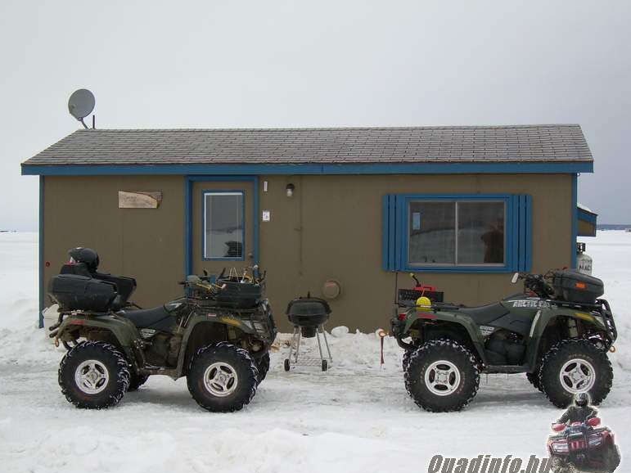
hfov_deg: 34.9
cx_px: 307
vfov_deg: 26.6
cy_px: 245
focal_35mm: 55
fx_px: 1002
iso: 50
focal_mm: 8.9
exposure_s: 1/210
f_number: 3.2
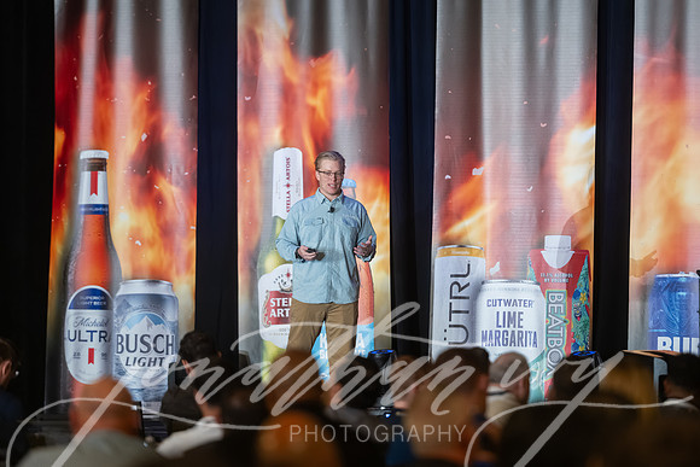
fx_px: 3967
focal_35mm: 204
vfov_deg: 6.7
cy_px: 234
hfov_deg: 10.1
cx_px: 350
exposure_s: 1/200
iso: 2500
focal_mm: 200
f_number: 2.8
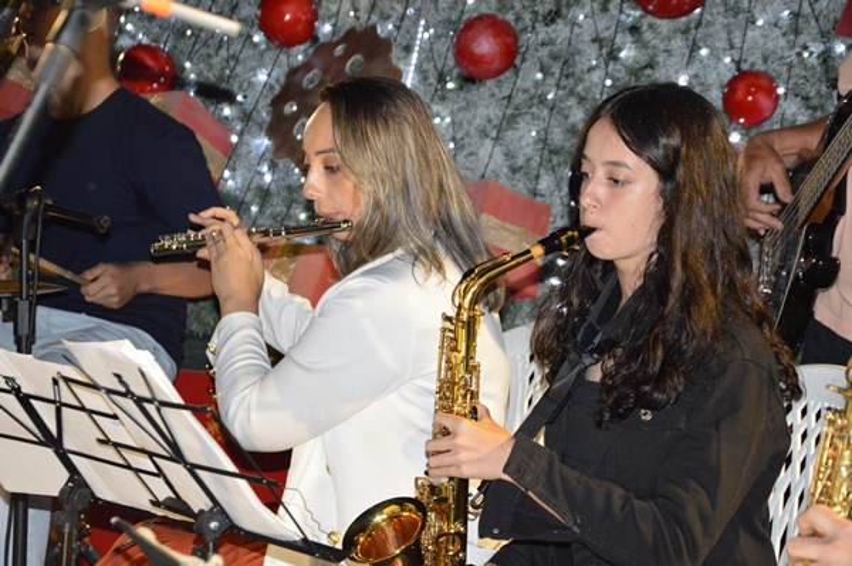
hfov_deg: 19.5
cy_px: 283
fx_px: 2483
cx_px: 426
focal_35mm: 105
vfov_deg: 13.0
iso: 1800
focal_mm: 70
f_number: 5.3
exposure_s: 1/60
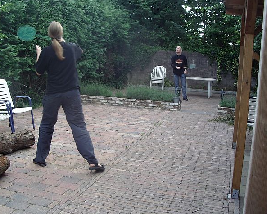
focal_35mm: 40
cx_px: 125
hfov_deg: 45.7
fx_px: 316
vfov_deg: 37.4
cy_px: 106
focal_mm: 5.8
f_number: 4.8
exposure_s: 1/60
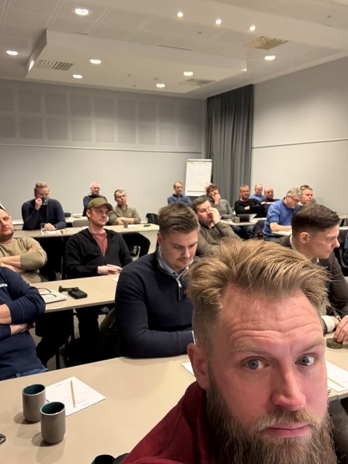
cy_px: 232
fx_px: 402
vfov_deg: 60.0
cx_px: 174
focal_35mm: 30
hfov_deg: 46.8
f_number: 1.9
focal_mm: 2.69
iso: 320
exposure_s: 1/25
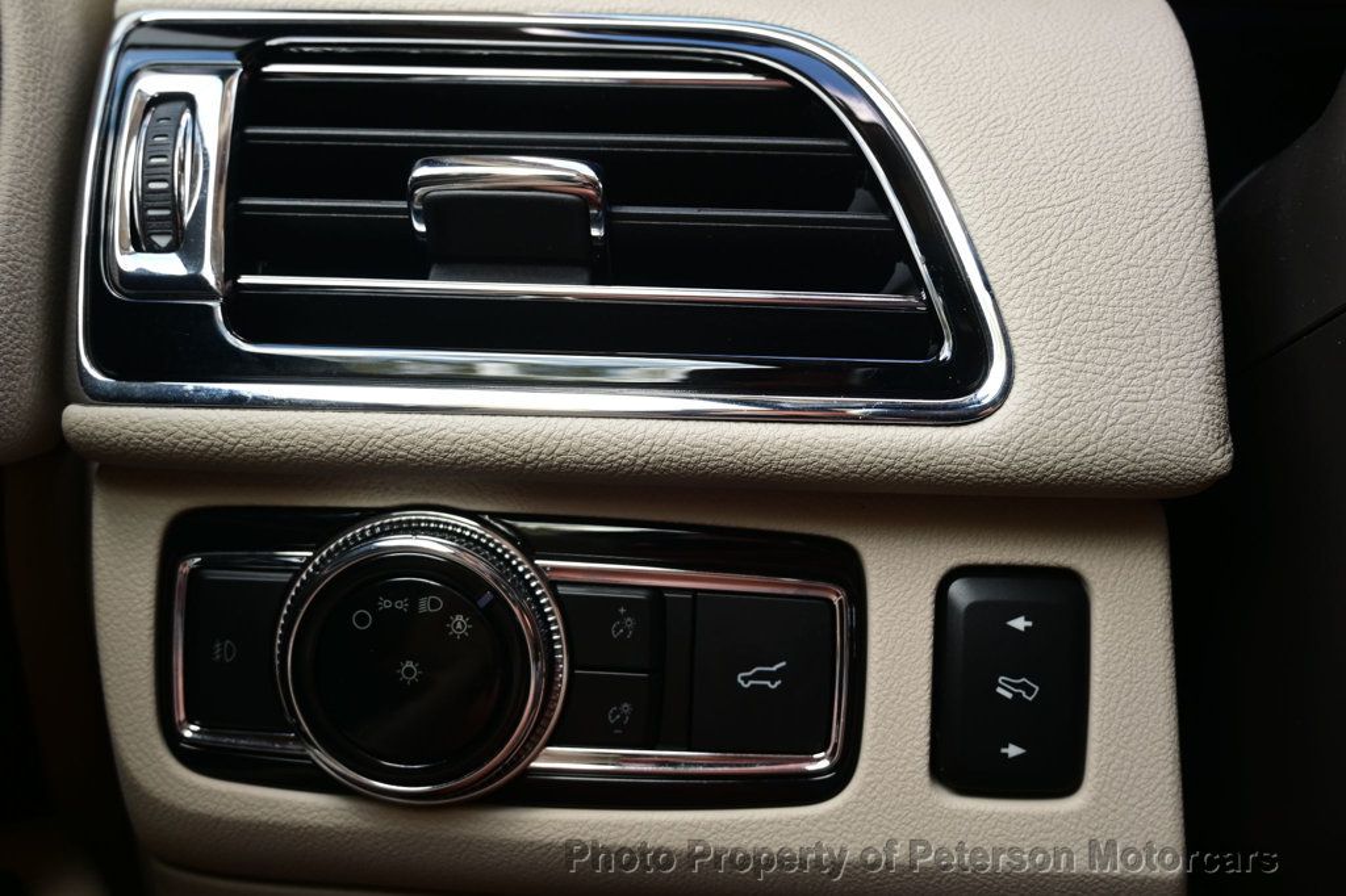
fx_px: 1345
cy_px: 448
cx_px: 673
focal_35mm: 36
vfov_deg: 36.8
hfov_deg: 53.1
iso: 100
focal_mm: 24
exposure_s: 1/50
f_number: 4.2
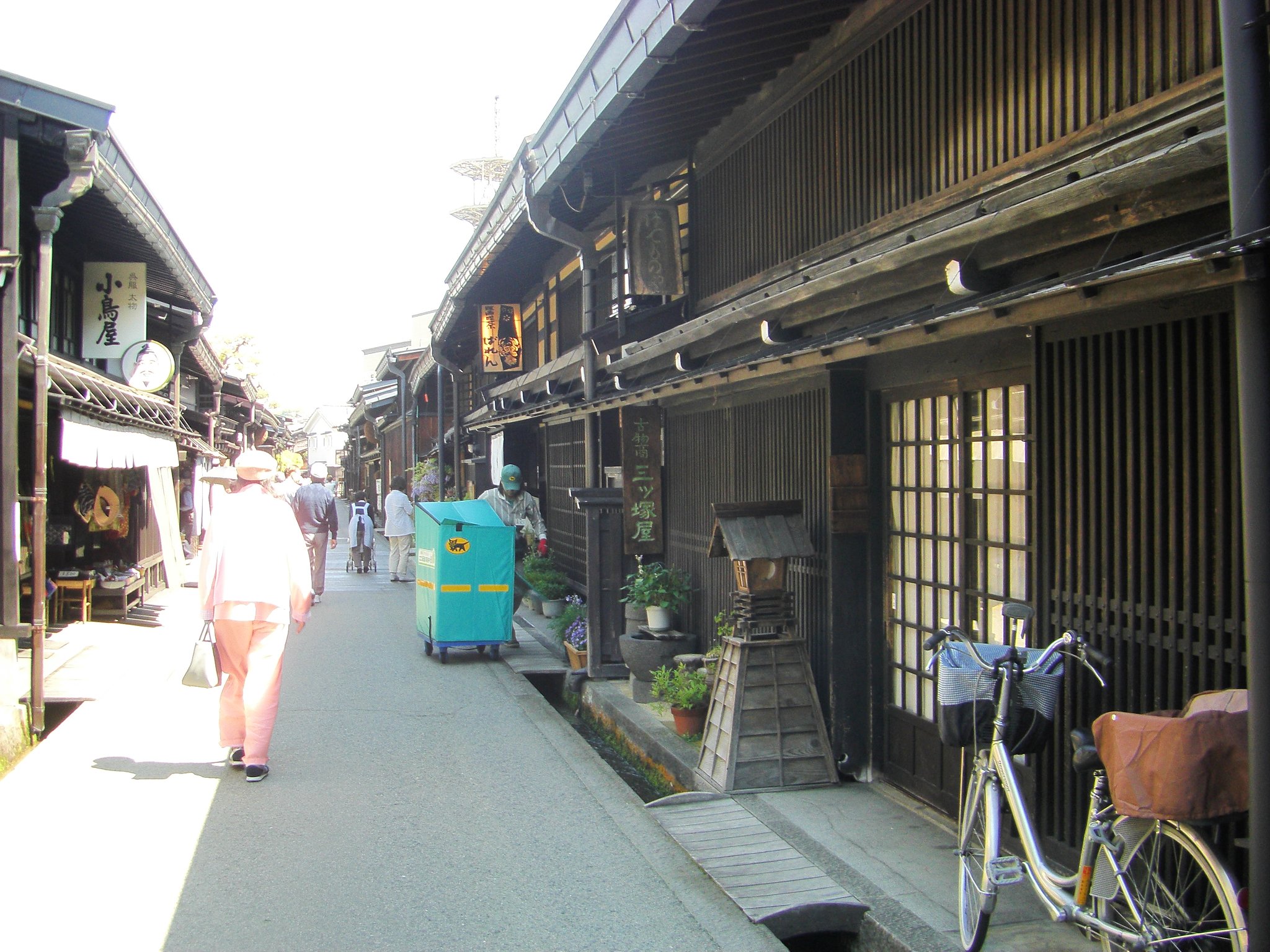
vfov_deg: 37.7
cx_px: 635
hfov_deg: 49.0
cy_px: 476
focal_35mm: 38
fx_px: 1394
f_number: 3.4
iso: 50
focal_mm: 6.3
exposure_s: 1/80
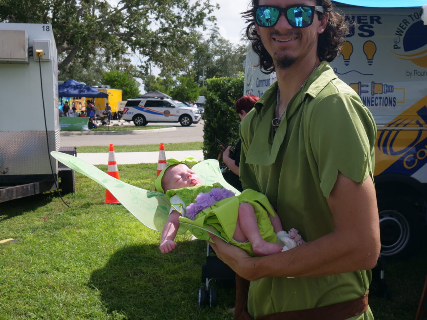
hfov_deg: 41.2
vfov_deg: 31.5
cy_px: 160
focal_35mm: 46
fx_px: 567
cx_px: 214
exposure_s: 1/320
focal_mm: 23
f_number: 10
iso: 200
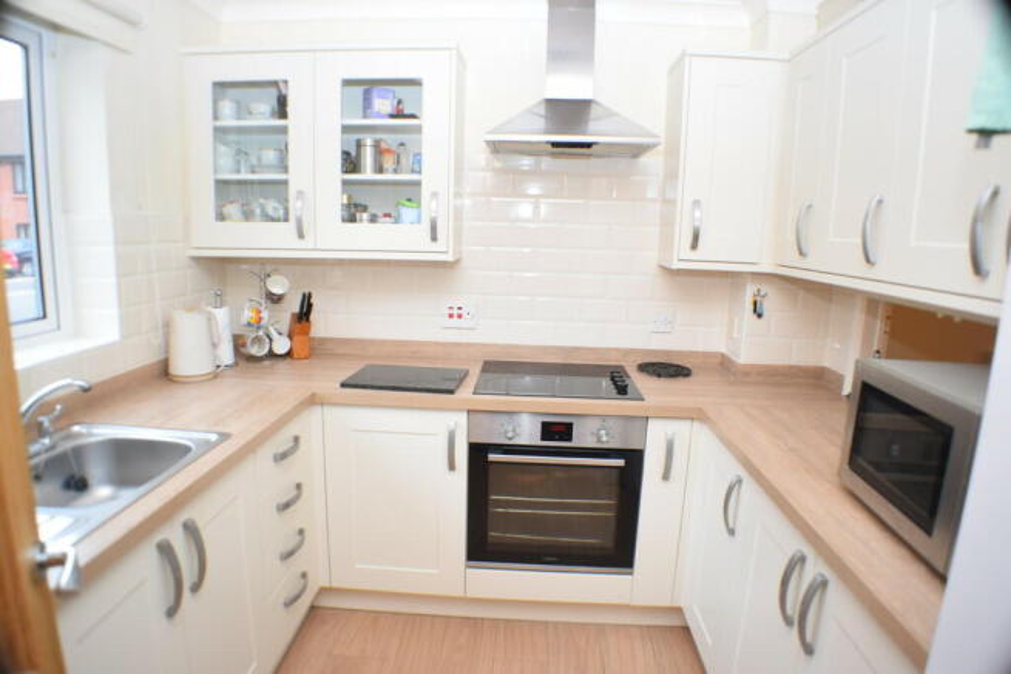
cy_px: 337
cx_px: 506
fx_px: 758
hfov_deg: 67.4
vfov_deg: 48.0
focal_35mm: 27
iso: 640
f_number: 4
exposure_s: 1/60
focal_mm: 18
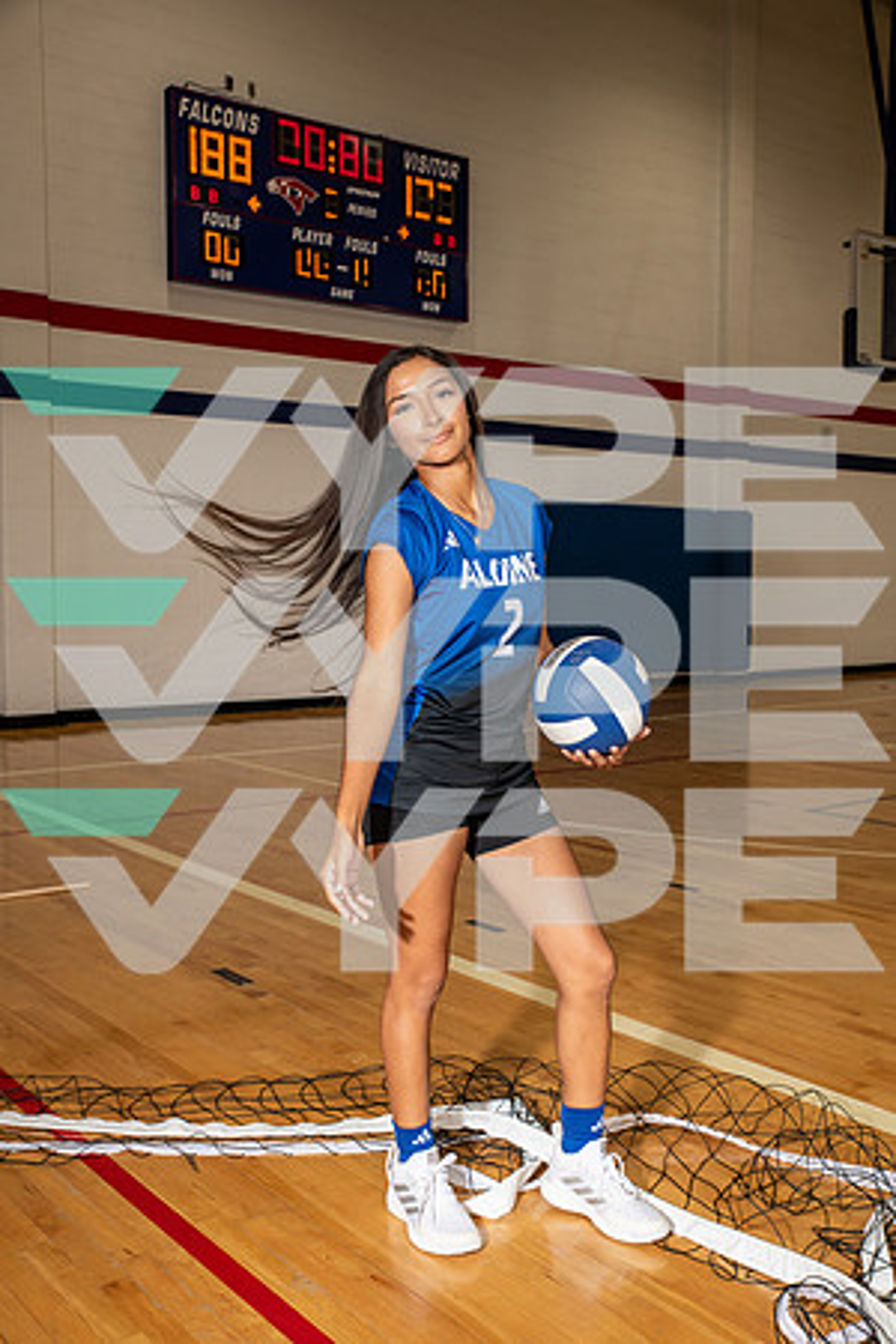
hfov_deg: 36.9
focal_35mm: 36
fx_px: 1344
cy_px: 672
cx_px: 448
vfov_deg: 53.1
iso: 320
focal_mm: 36
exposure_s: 1/250
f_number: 6.3
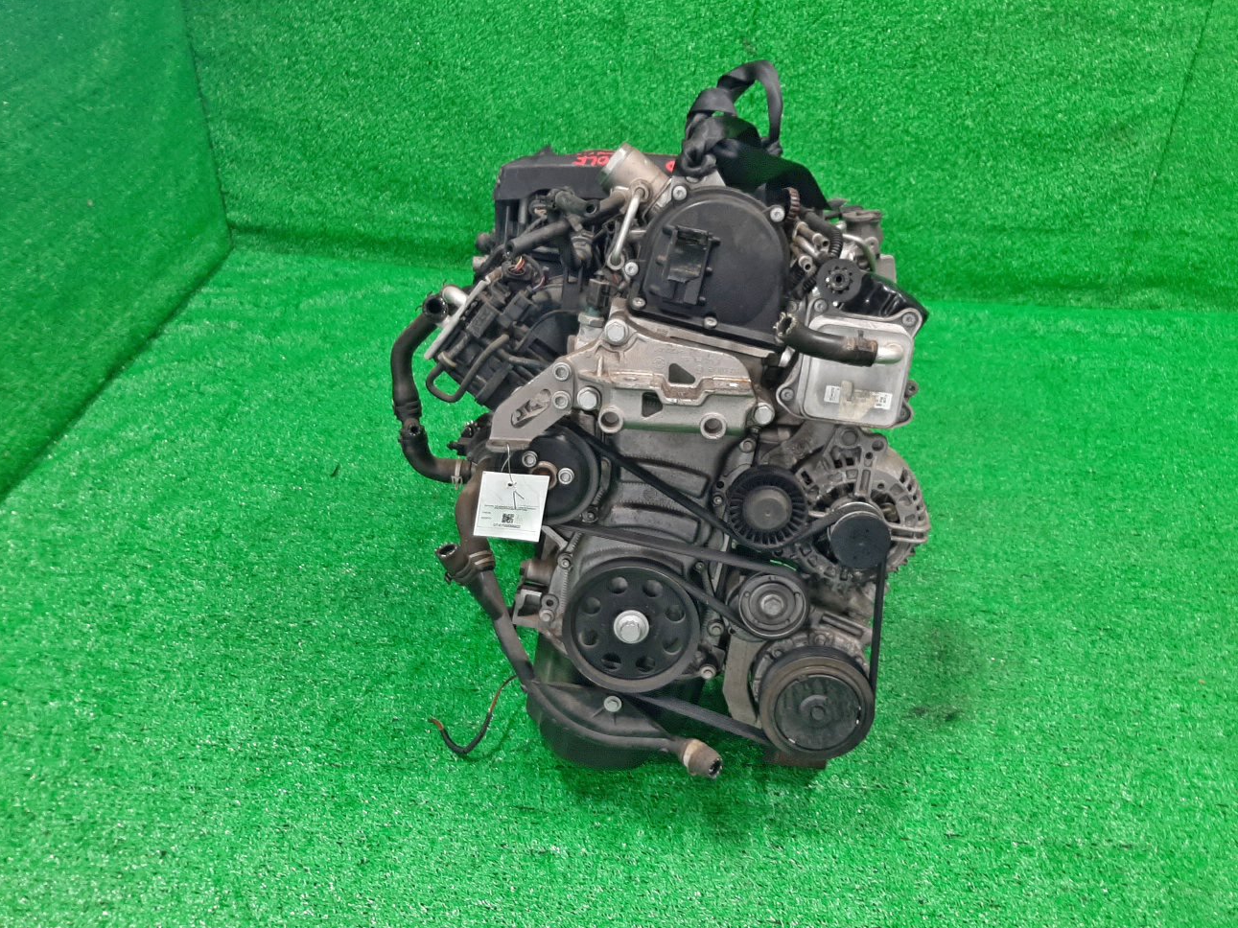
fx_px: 1037
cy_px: 486
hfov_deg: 61.6
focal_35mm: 29
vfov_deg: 48.2
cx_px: 670
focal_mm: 3.93
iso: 132
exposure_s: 1/50
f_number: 1.7
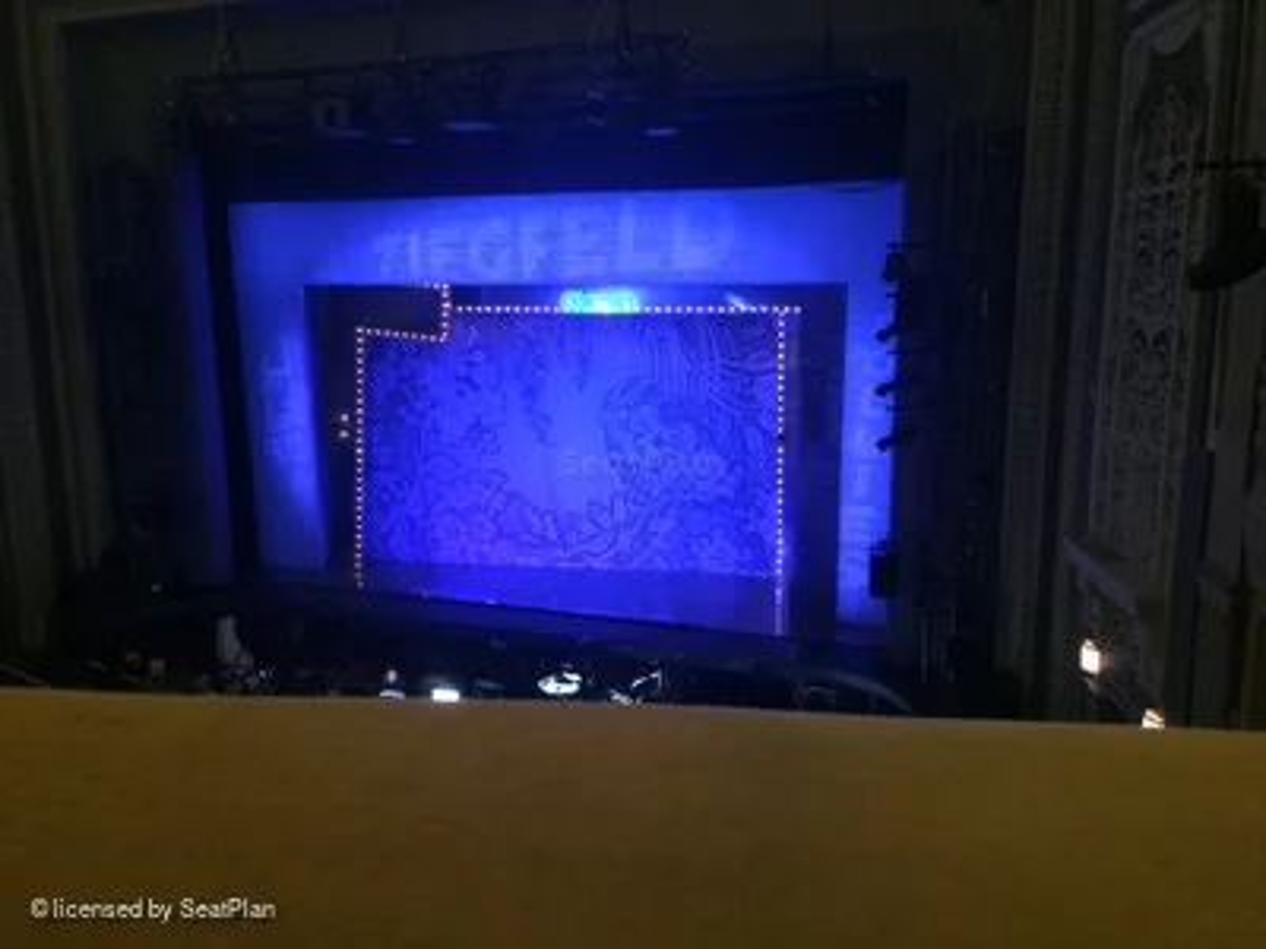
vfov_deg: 48.2
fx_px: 1061
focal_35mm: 29
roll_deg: +1.0
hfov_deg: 61.7
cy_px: 474
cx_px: 633
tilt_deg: -14.7
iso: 500
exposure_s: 1/17
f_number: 2.2
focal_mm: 4.15
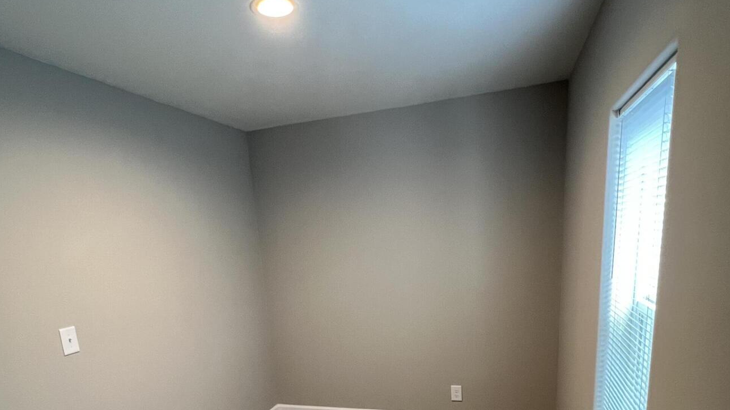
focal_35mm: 22
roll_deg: +4.3
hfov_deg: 81.2
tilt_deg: -11.7
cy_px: 342
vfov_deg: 47.9
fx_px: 426
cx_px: 356
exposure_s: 1/60
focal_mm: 1.57
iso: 320
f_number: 1.8
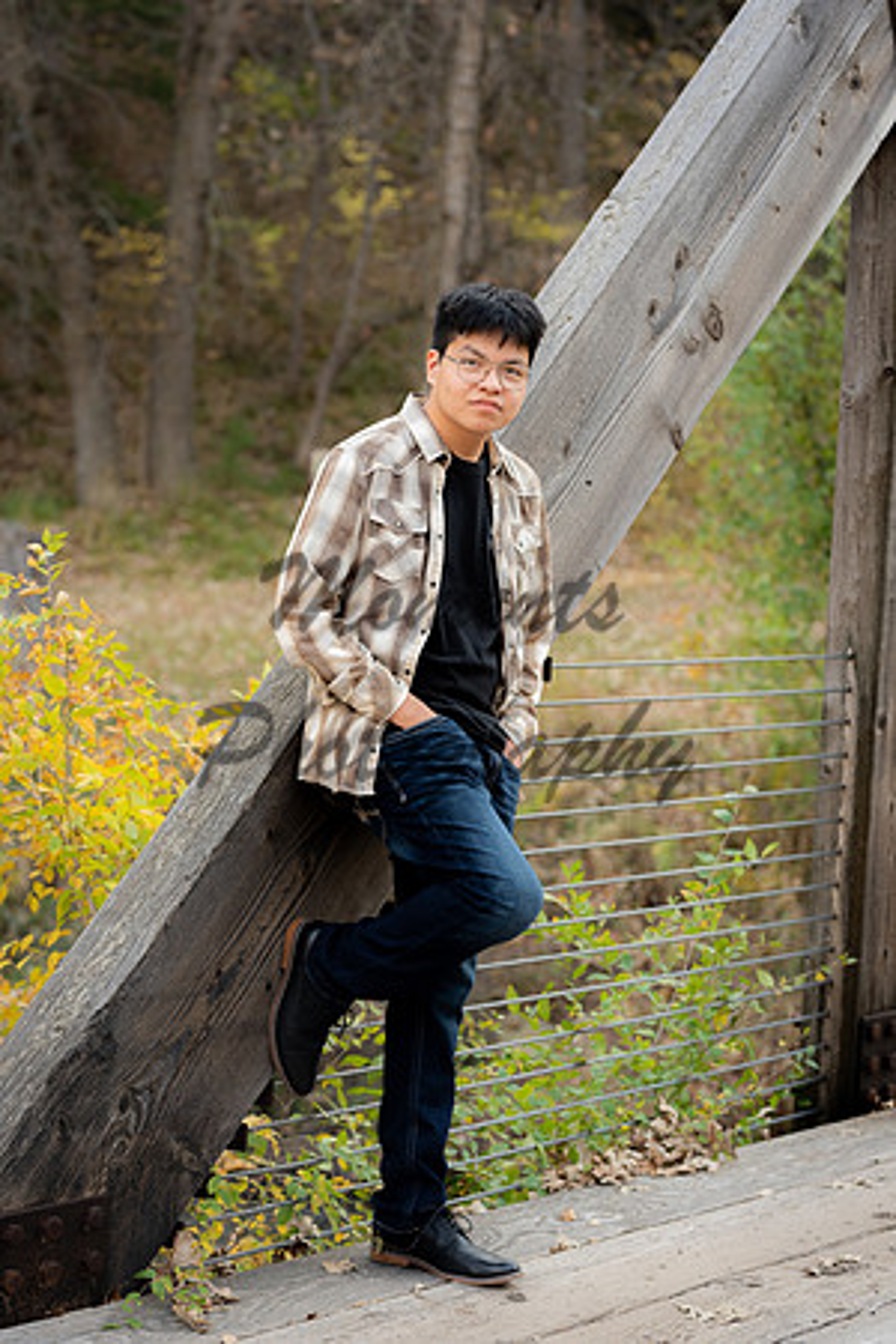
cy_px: 672
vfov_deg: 23.9
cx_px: 448
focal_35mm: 85
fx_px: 3173
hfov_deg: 16.1
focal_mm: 85
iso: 200
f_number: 3.5
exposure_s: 1/125
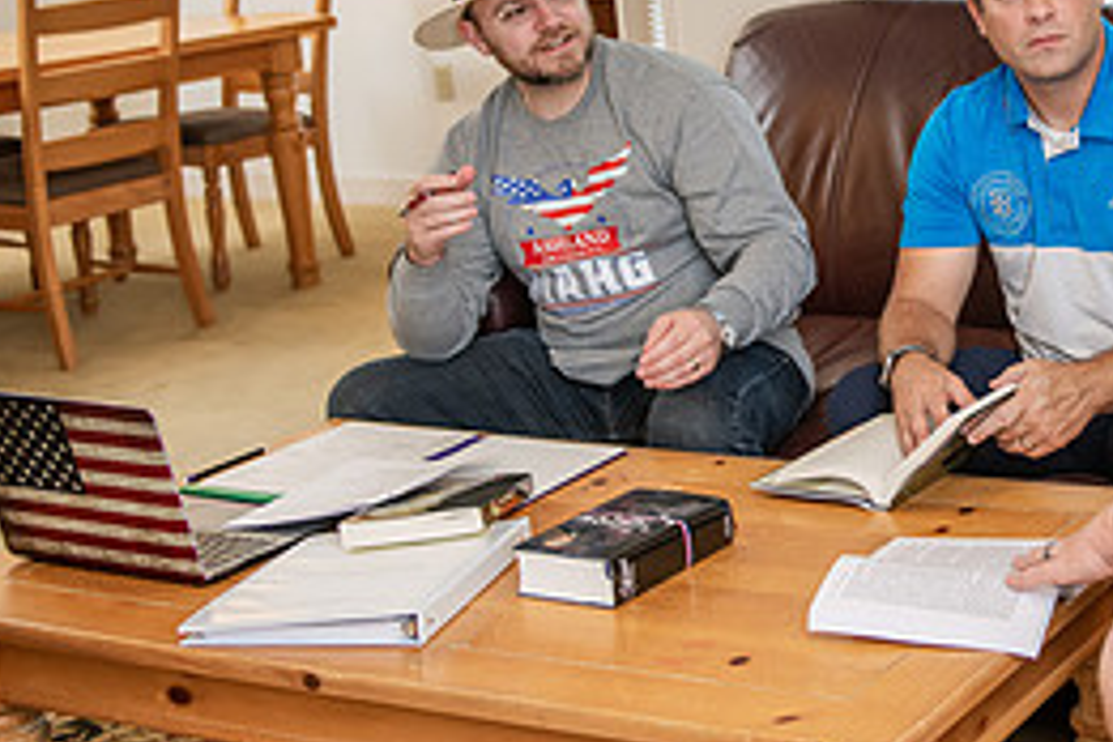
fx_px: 2195
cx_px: 1032
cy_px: 147
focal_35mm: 71
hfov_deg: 27.3
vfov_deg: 19.0
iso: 800
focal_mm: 32
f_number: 3.2
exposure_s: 1/160
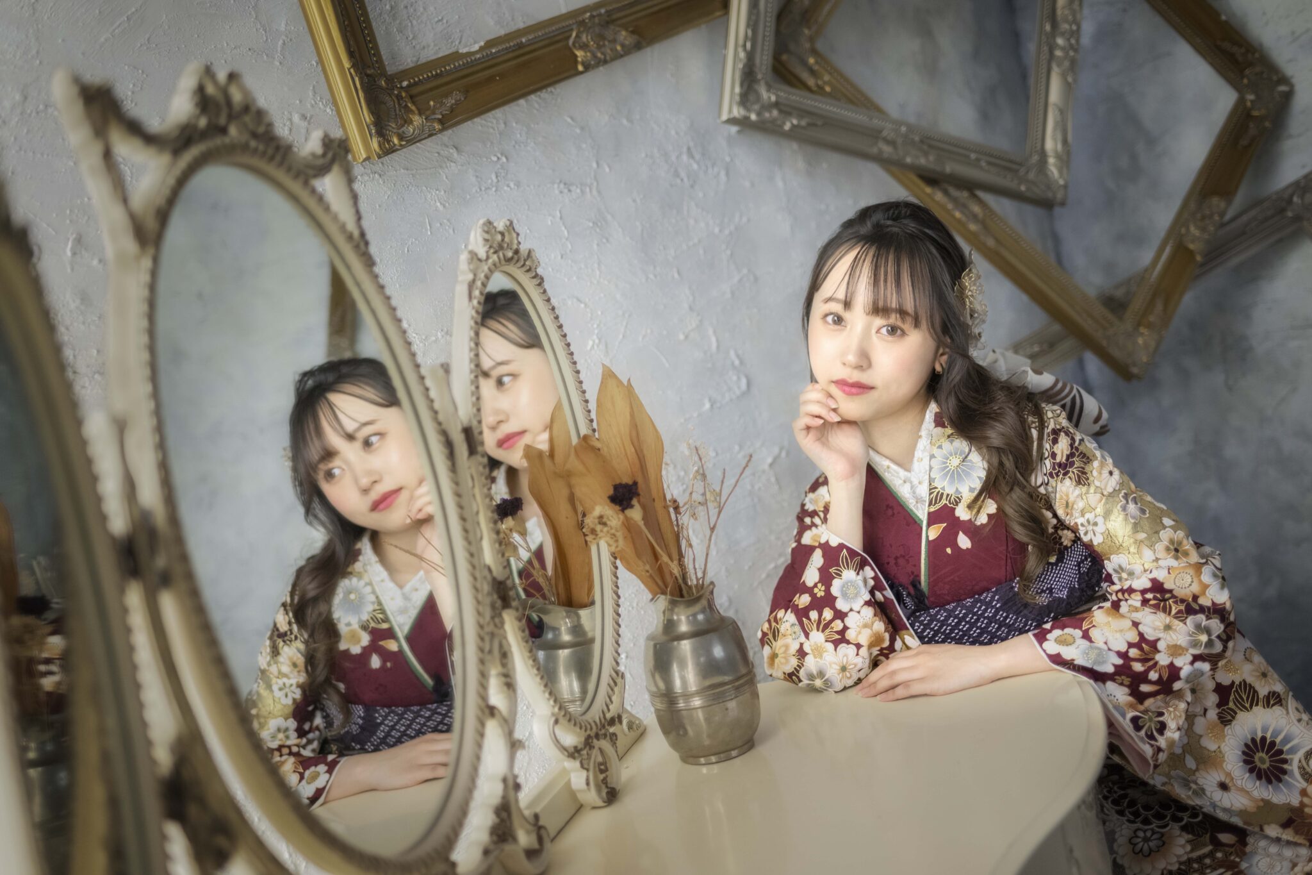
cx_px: 656
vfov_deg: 37.8
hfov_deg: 54.4
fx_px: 1275
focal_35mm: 35
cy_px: 438
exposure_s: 1/640
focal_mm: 35
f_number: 1.8
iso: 2000
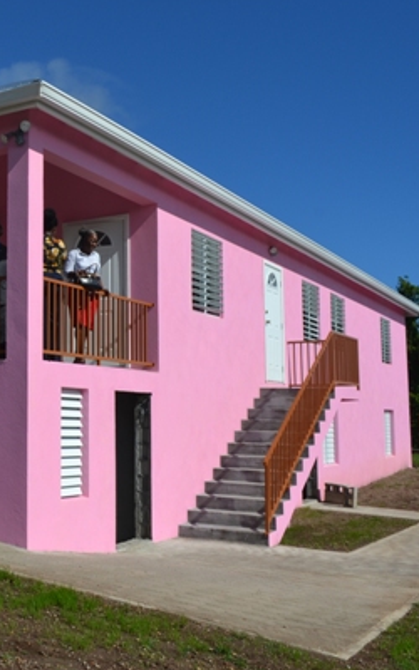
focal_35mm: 44
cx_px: -27
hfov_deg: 27.1
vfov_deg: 45.3
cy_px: 326
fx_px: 804
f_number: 13
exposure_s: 1/200
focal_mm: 18
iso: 100
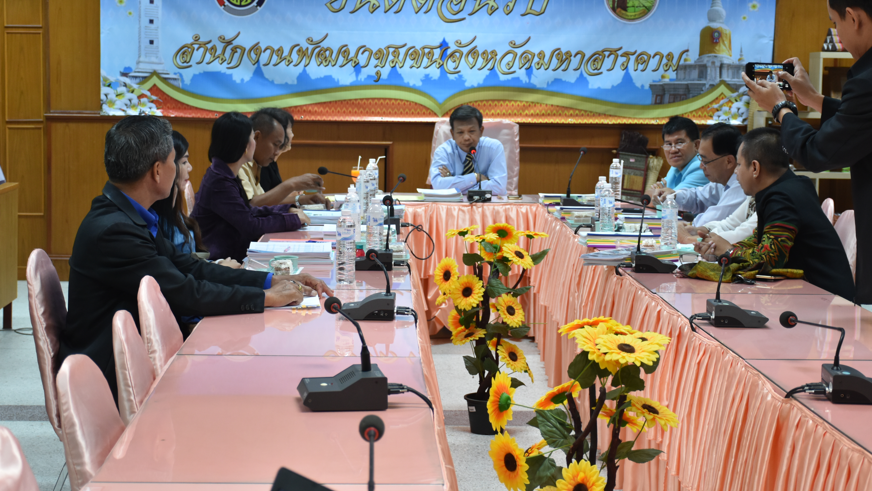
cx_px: 439
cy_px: 198
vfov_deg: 18.2
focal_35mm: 66
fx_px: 1526
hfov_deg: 31.9
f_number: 4.5
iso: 800
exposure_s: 1/50
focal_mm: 40
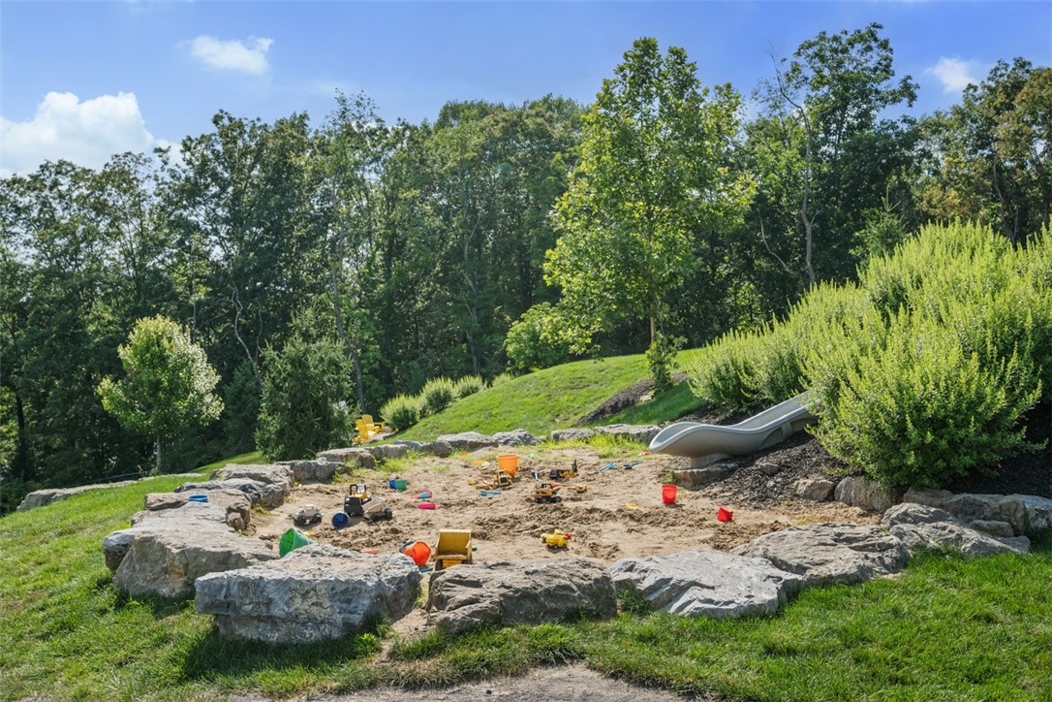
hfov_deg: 61.9
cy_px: 351
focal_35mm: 30
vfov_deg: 43.6
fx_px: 877
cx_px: 526
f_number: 8
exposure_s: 1/250
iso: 400
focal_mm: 30
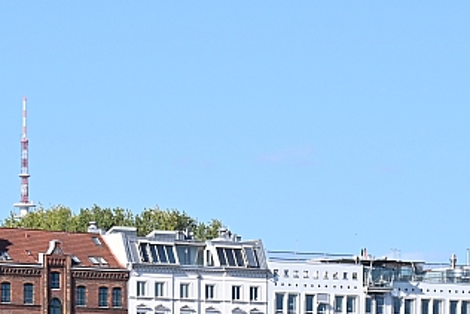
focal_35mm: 243
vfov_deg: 5.6
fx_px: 3174
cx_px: -10
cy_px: 505
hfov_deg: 8.4
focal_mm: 75
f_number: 5
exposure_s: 1/400
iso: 100
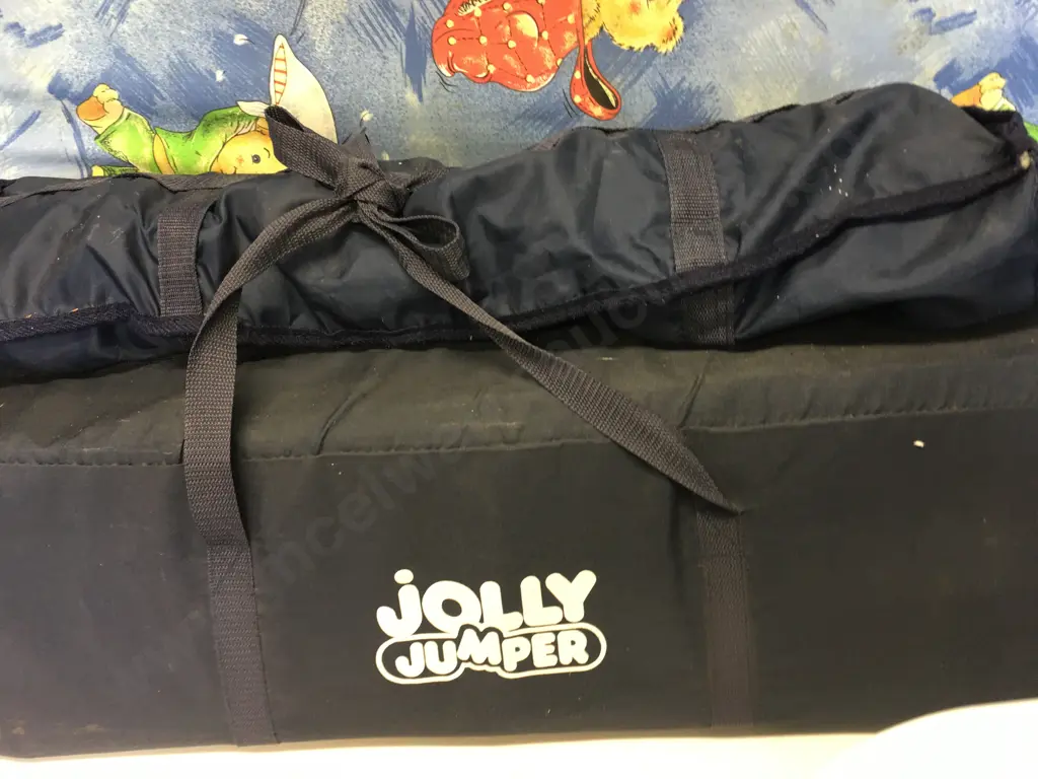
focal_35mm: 29
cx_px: 519
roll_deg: -0.7
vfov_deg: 48.2
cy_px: 390
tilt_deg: -35.4
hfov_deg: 61.7
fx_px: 870
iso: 64
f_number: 2.2
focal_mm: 4.15
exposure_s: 1/17
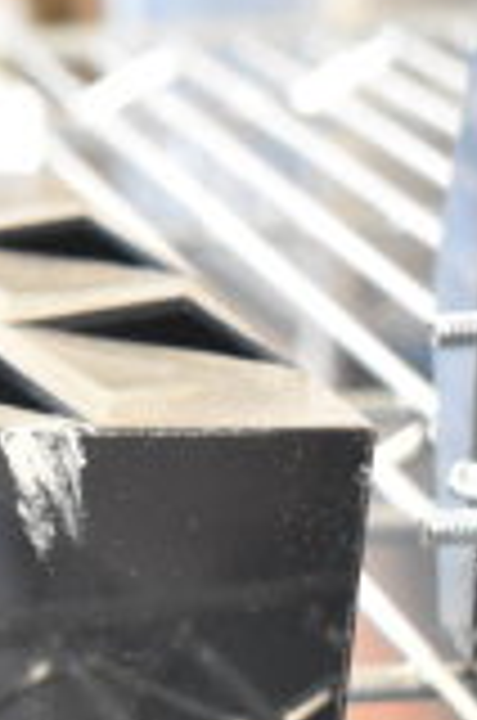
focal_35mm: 149
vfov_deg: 13.8
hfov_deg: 8.1
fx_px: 2974
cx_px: -837
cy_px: 196
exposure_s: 1/40
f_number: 4
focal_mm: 26
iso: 4000
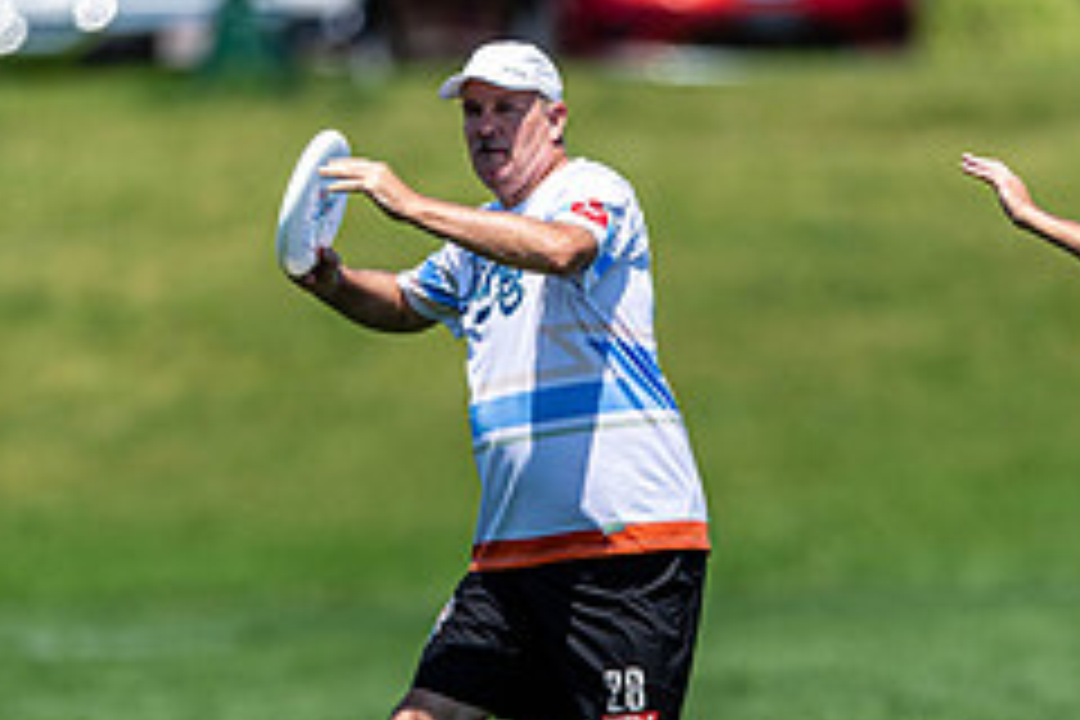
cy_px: 542
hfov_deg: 2.1
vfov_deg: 1.4
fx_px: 28978
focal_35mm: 966
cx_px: 612
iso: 110
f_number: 2.8
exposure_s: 1/2000
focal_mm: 400
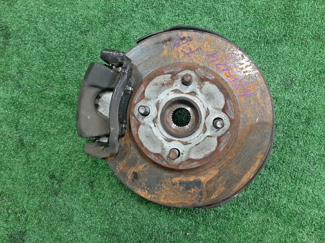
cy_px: 122
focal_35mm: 26
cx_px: 162
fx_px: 244
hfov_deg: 67.3
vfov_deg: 53.1
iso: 211
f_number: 1.7
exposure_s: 1/50
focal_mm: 3.93
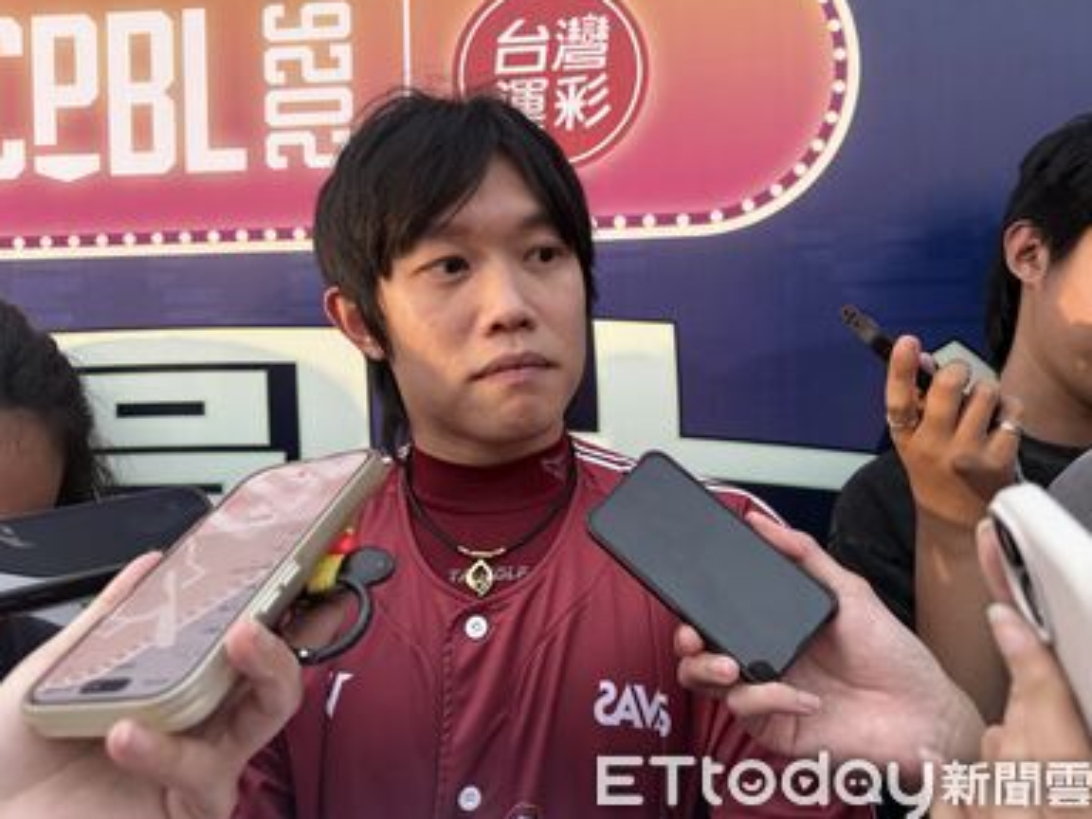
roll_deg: +2.3
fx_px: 789
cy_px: 412
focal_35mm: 25
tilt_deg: +0.3
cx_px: 546
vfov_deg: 54.9
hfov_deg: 69.4
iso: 320
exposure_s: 1/60
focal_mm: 6.76
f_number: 1.78
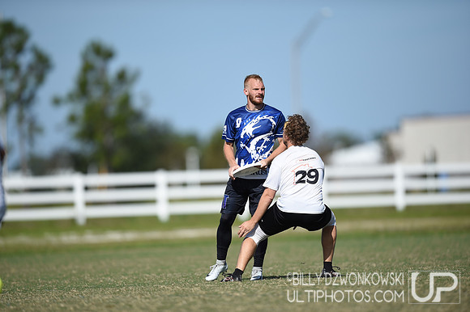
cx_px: 235
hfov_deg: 5.2
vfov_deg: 3.4
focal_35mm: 400
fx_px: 5219
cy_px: 156
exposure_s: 1/3200
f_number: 2.8
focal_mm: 400
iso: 100
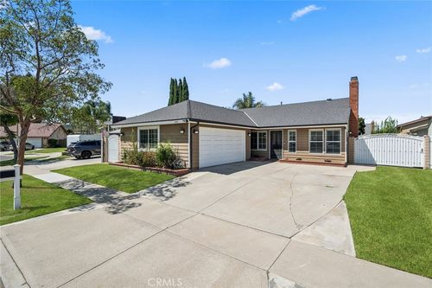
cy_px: 144
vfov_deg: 73.7
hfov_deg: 96.8
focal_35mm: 16
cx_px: 216
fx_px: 192
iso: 400
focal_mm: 16
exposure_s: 1/1600
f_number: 8
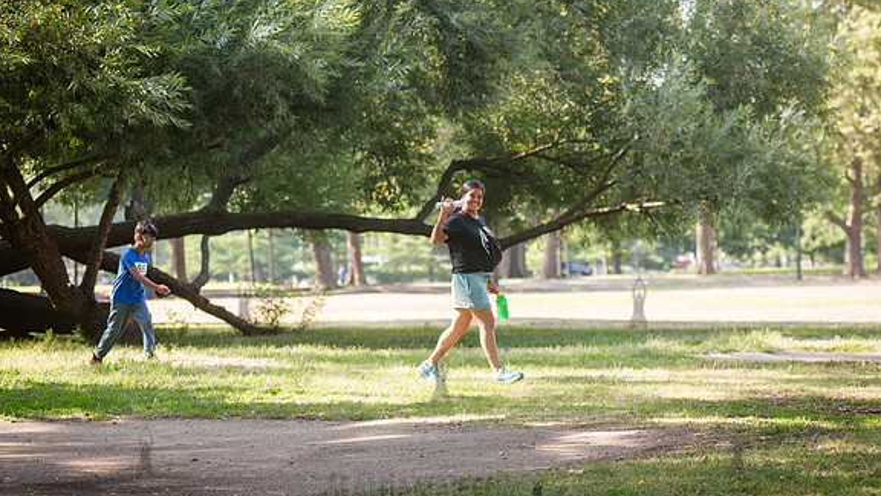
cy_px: 256
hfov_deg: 14.3
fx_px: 3504
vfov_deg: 8.1
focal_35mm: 150
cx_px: 474
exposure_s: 1/500
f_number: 3.5
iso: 500
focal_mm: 112
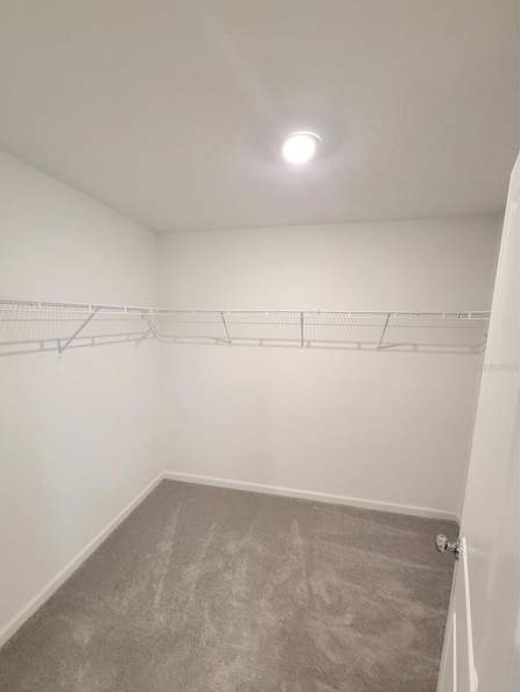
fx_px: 280
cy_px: 367
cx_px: 241
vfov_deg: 101.9
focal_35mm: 14
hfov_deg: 85.6
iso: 320
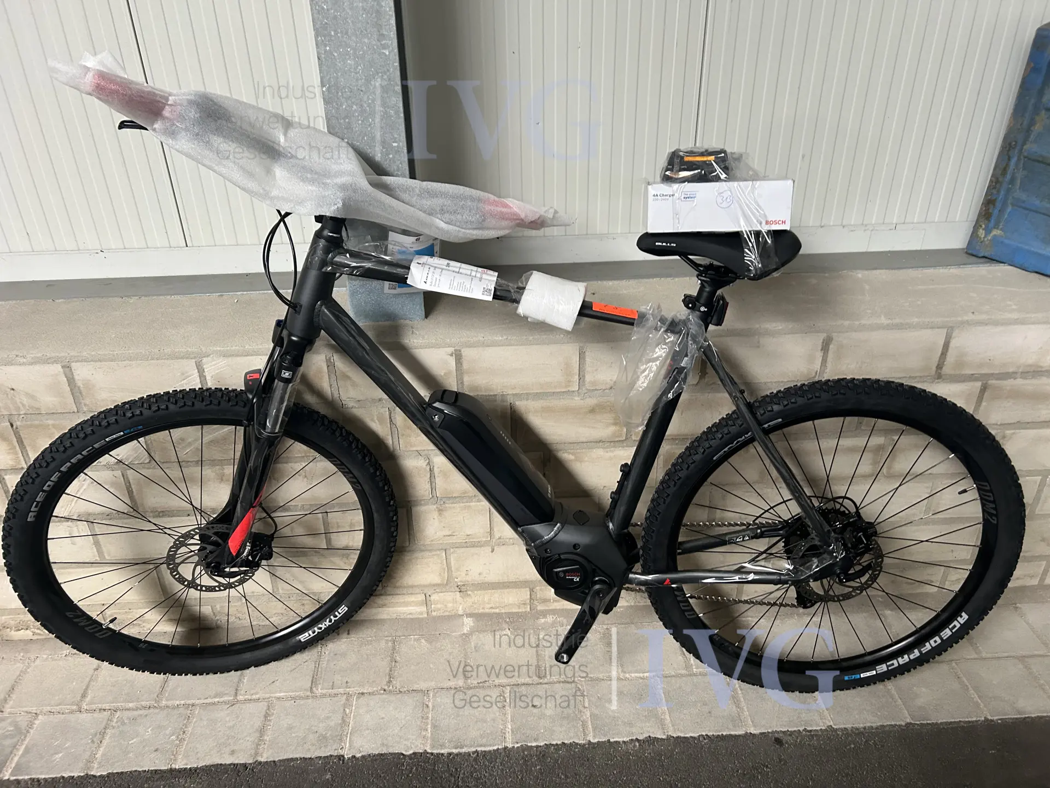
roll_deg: +0.3
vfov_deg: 53.1
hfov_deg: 67.3
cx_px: 525
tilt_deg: -29.0
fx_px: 789
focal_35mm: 26
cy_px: 394
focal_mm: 5.7
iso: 250
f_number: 1.5
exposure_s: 1/60
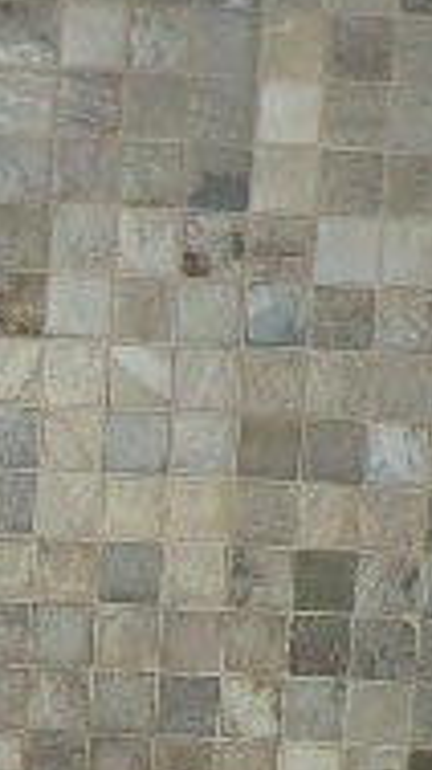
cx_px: -334
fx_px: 2715
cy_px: 1149
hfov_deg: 8.7
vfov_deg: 15.0
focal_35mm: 133
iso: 100
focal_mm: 6
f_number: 2.8
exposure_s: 1/60
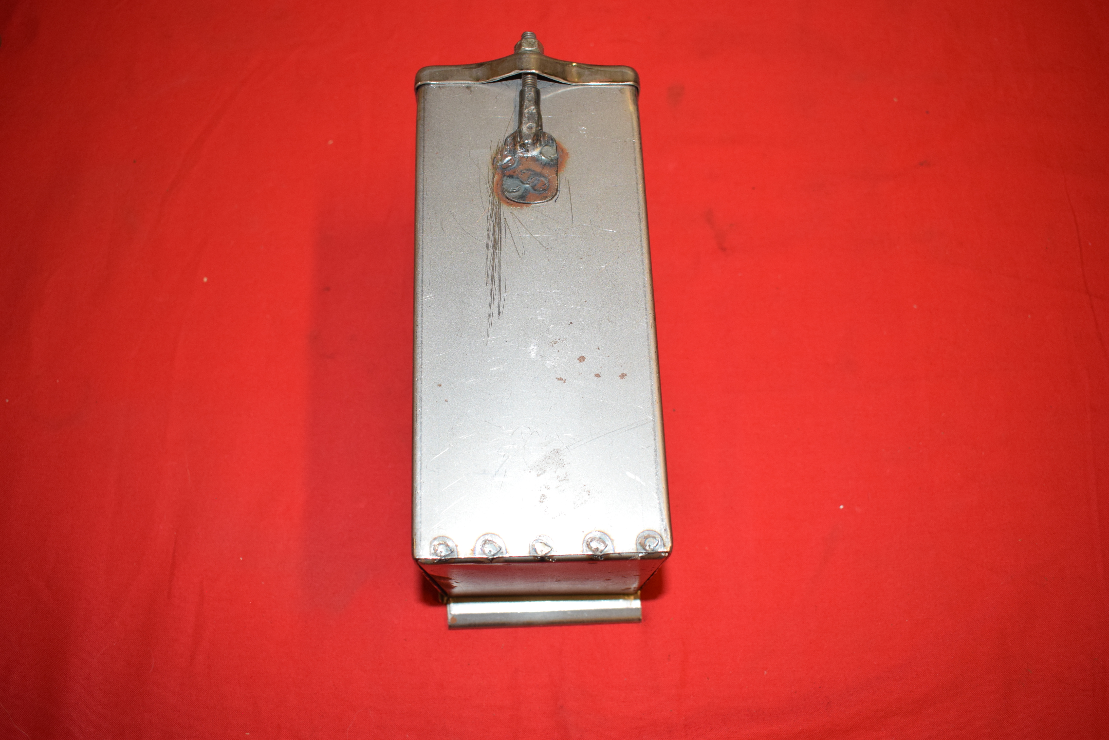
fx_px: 971
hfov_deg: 59.5
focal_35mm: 32
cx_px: 554
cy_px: 370
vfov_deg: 41.7
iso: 640
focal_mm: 21
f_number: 5
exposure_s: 1/125
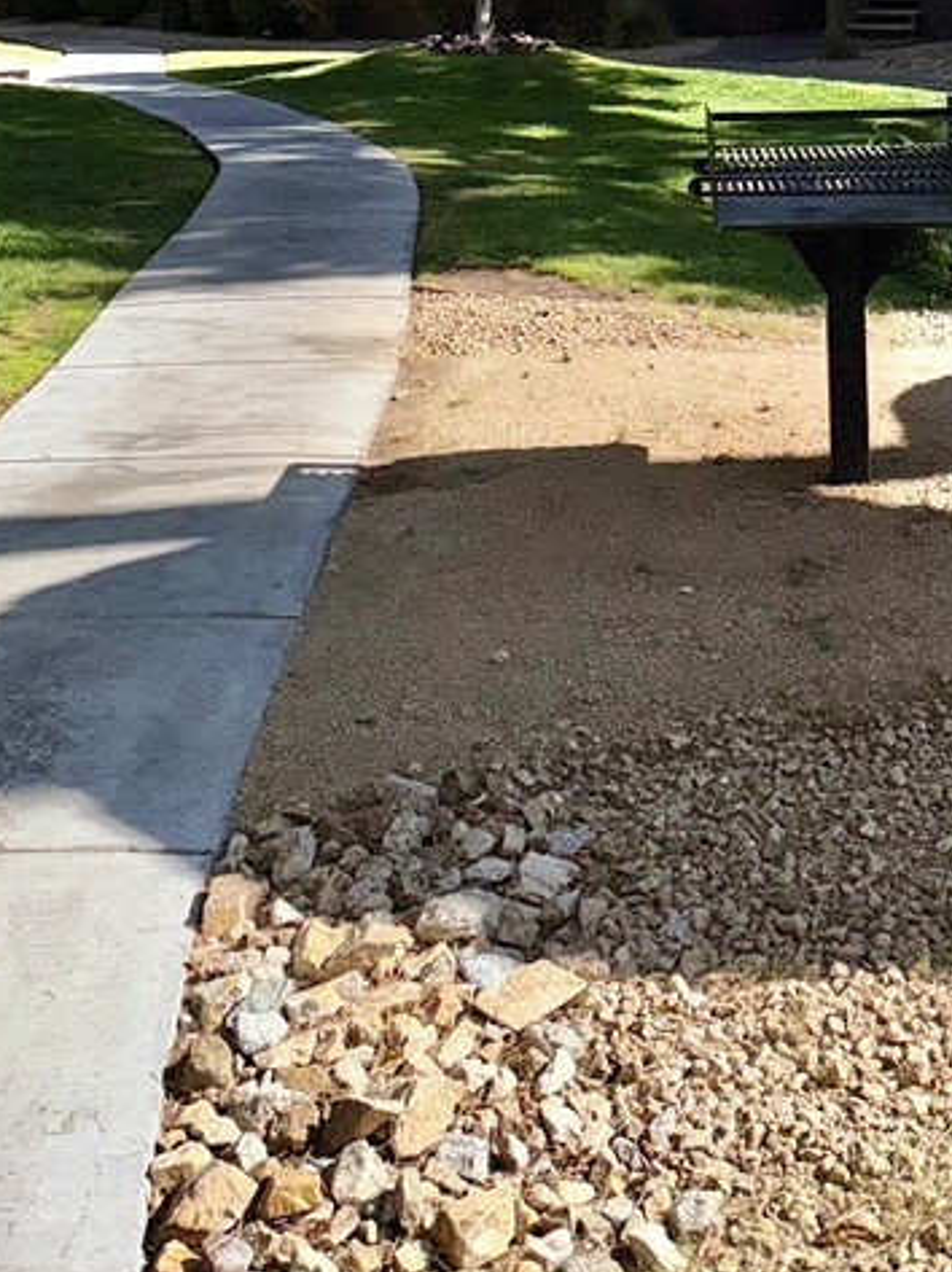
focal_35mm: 52
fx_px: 1909
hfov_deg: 27.9
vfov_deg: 33.2
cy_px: -51
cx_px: 589
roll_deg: +1.7
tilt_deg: -1.9
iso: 50
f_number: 1.78
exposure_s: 1/19608
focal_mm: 6.76
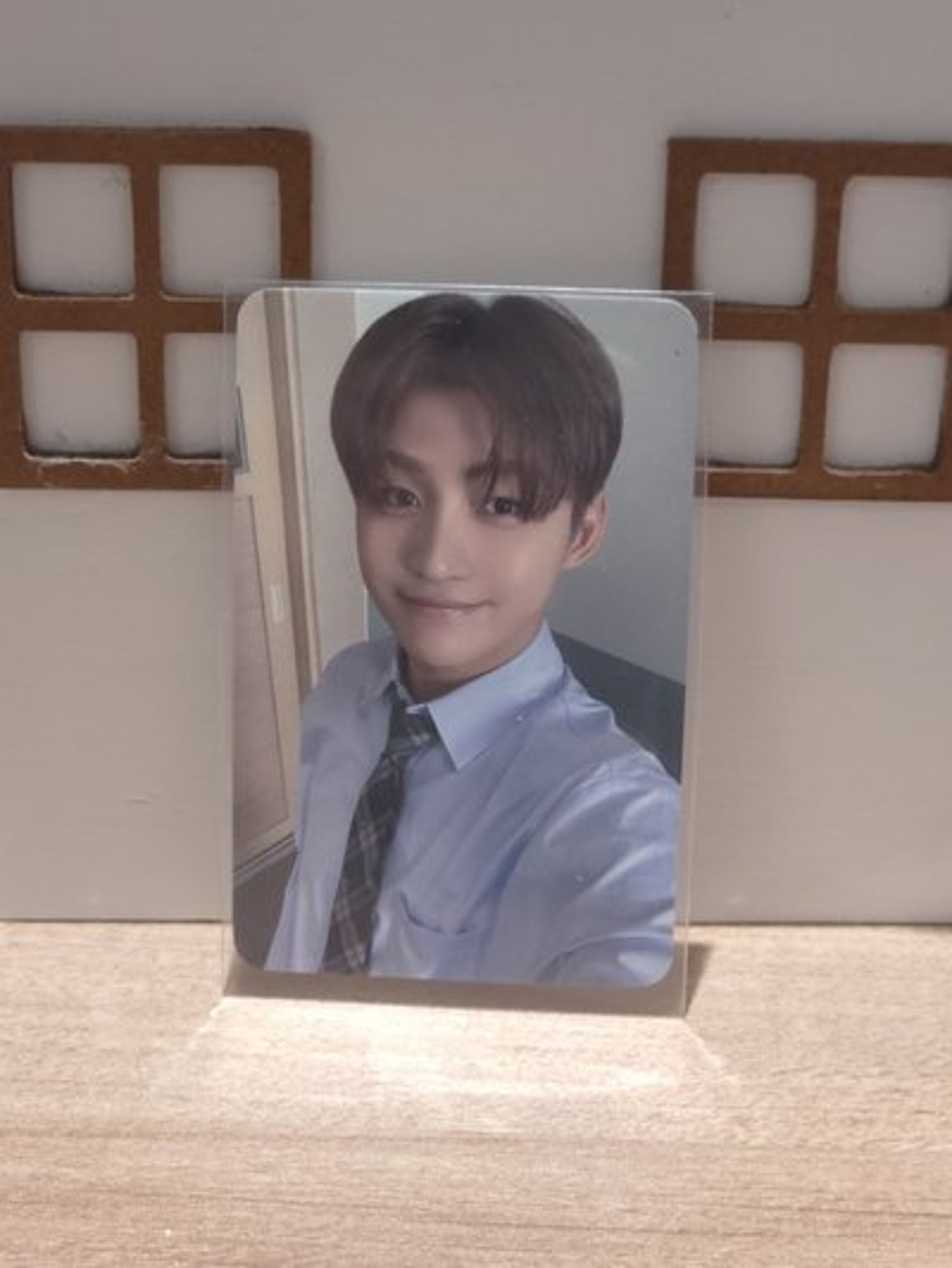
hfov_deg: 21.3
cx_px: 476
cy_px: 634
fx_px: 2529
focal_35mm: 69
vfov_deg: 28.2
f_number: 2.4
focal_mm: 7
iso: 200
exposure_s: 1/30
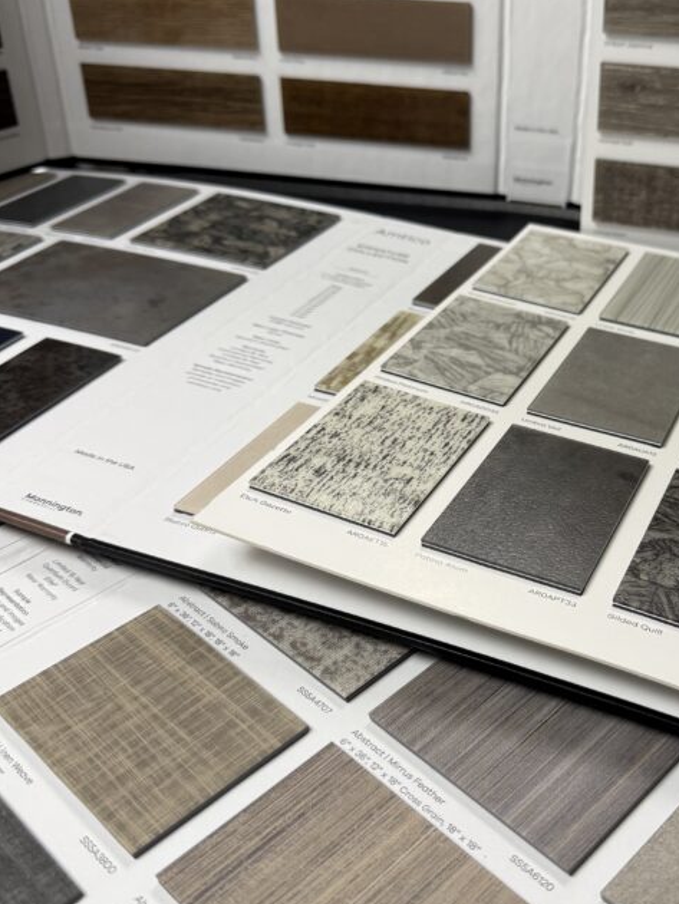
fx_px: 1019
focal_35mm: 39
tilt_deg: -34.4
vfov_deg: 47.8
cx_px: 502
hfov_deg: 36.1
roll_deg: -1.9
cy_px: 455
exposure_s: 1/120
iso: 100
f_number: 1.78
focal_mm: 6.76
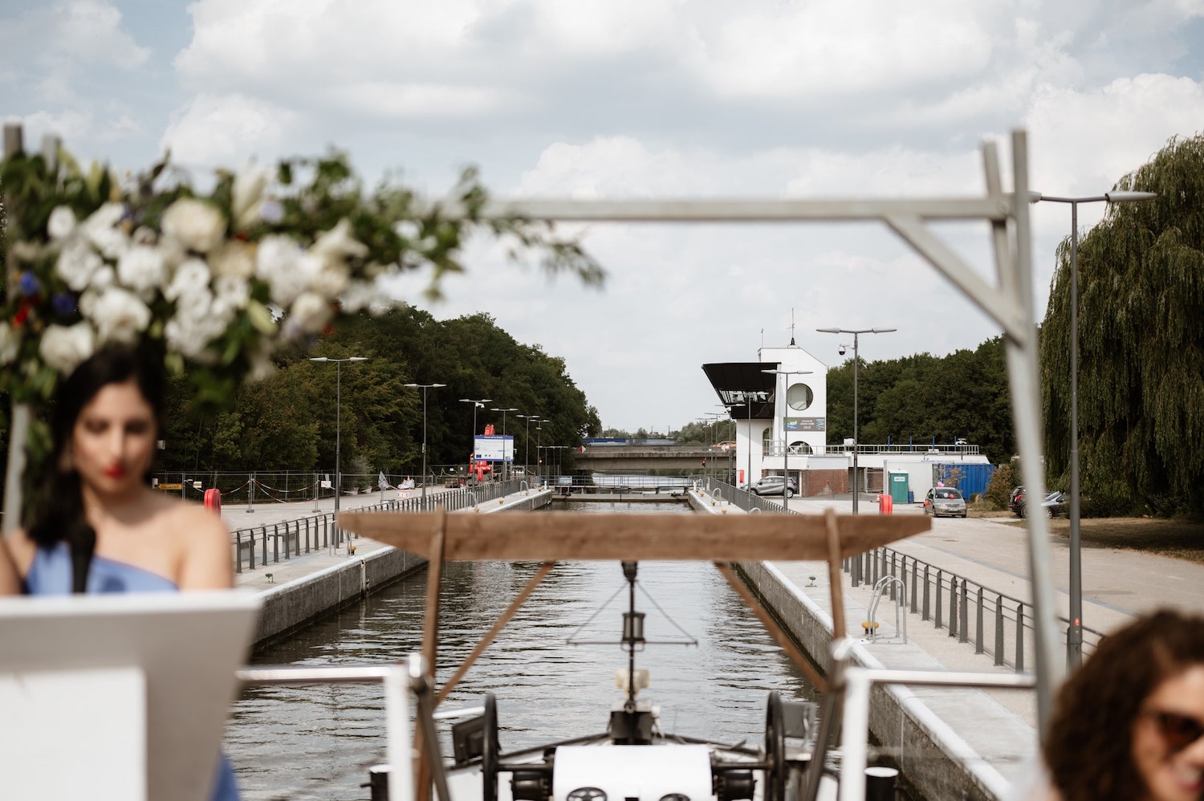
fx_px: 1671
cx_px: 602
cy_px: 400
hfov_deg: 39.6
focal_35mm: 50
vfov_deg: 27.0
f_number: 1.8
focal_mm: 50
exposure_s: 1/3200
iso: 100
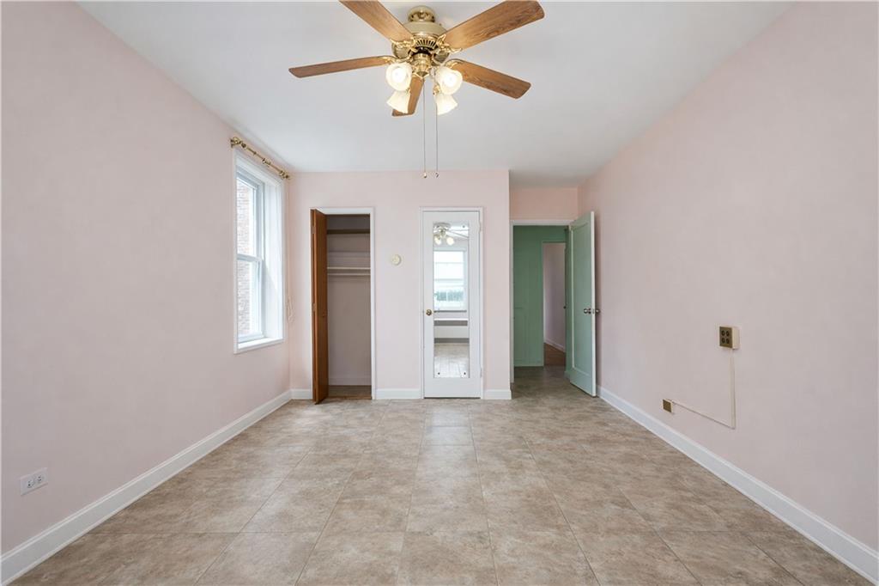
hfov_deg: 95.0
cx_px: 440
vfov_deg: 72.0
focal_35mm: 16
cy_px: 293
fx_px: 403
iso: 64
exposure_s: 1/80
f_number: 6.3
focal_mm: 16.5
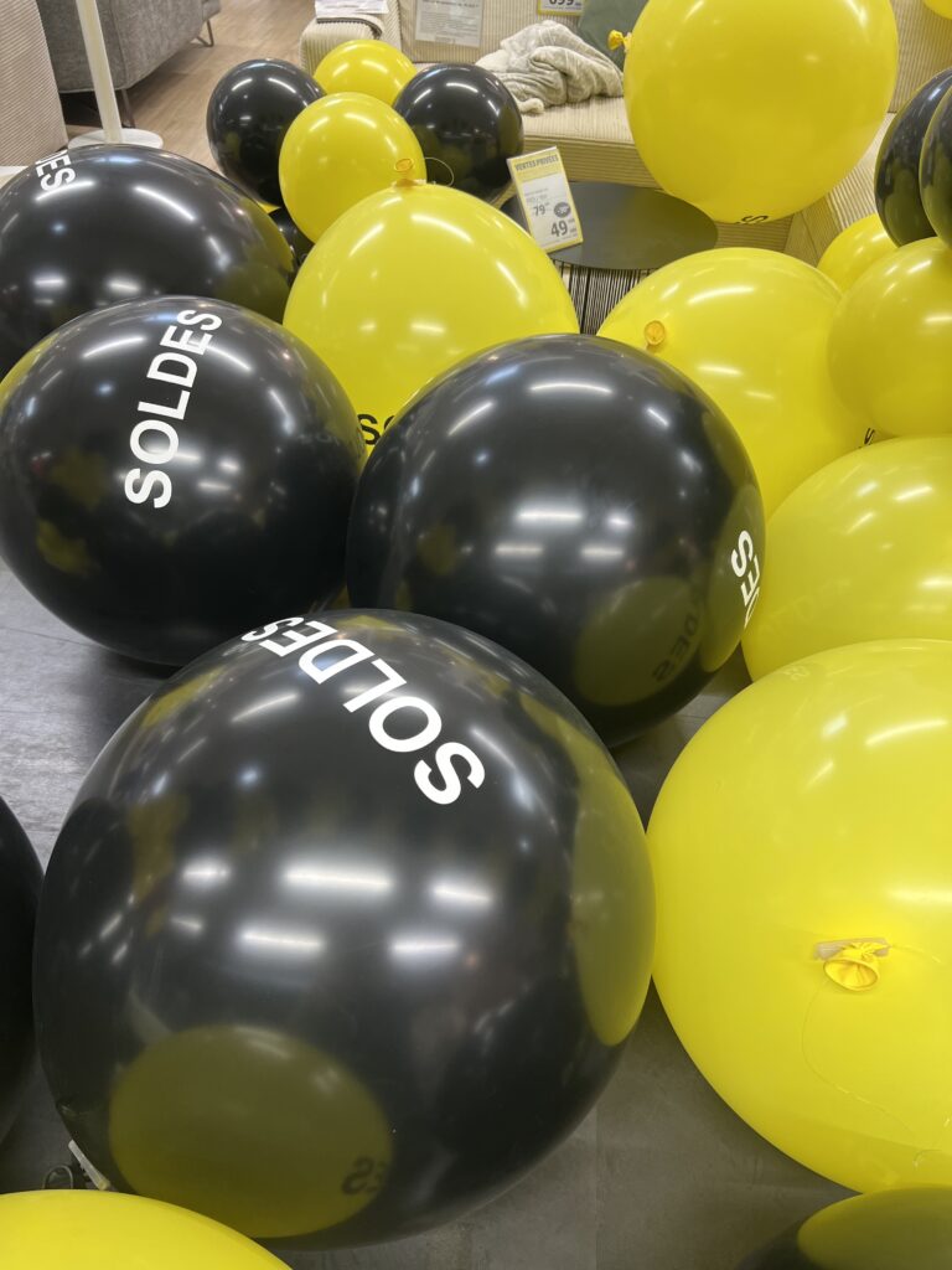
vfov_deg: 67.3
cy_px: 635
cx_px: 476
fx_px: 953
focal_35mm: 26
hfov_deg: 53.1
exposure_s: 1/100
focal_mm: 5.7
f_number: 1.5
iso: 100
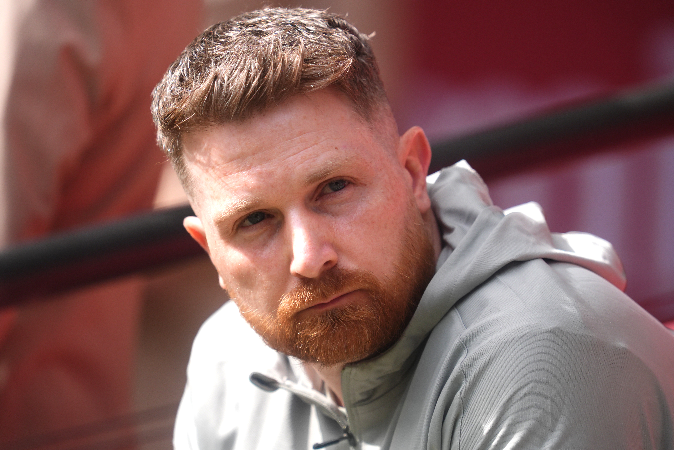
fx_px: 10484
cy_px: 225
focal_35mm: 560
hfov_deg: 3.7
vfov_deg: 2.5
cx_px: 337
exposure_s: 1/2500
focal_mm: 560
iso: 800
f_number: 4
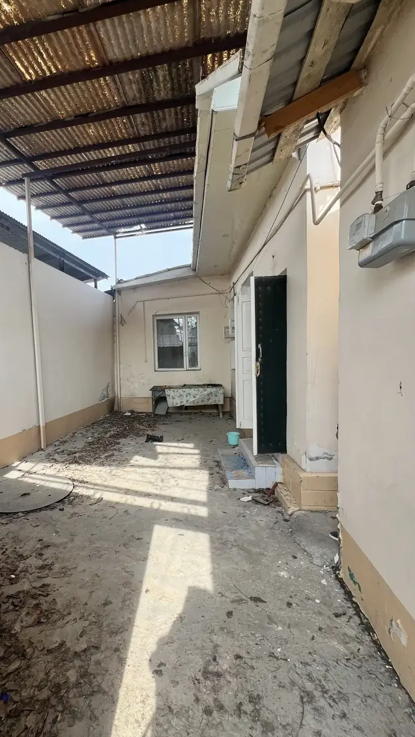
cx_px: 133
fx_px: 294
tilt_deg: -3.5
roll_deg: +1.3
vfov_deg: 103.0
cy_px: 375
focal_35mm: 15
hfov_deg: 68.2
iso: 32
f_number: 1.8
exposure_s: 1/287
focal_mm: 1.57
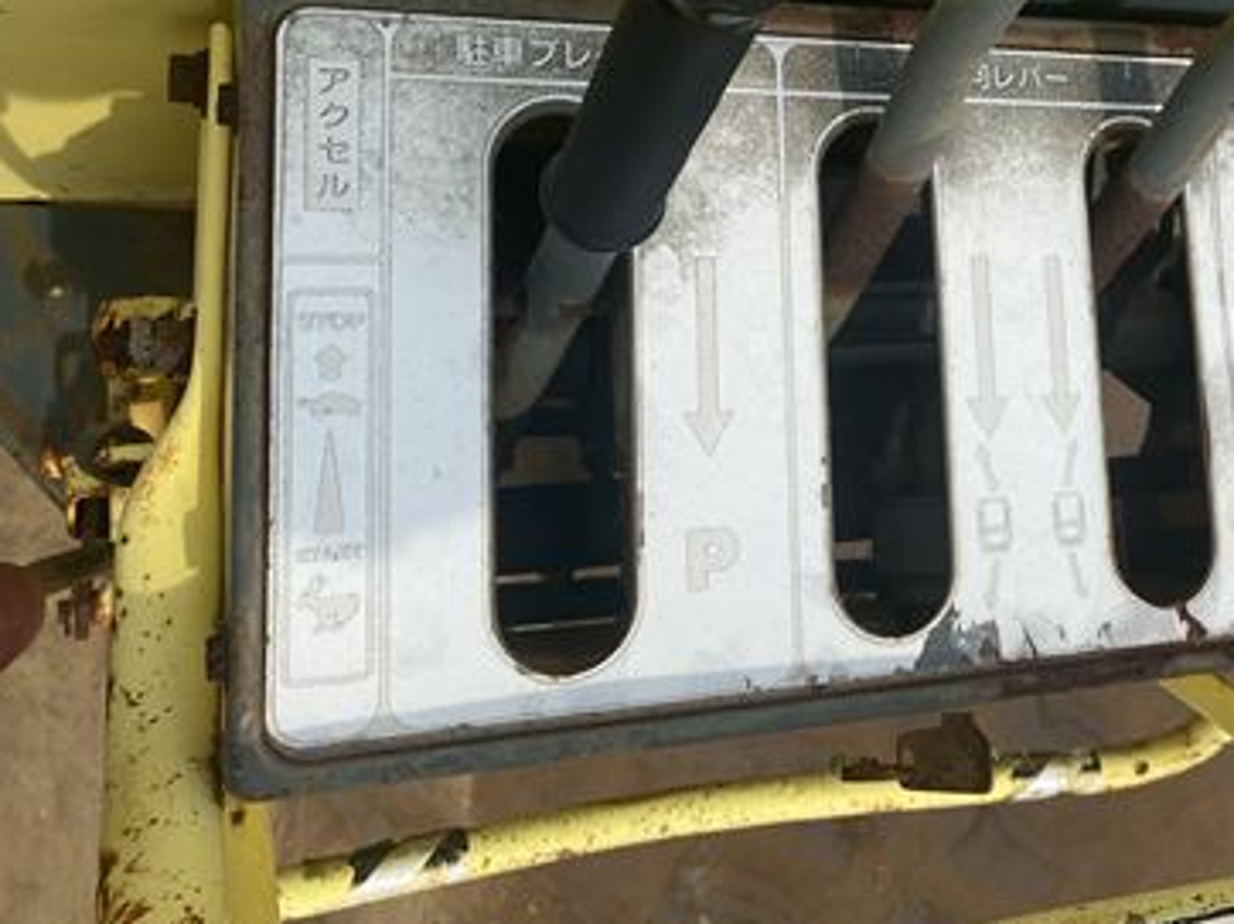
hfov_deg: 39.6
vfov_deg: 30.5
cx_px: 995
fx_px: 1639
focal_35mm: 46
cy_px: 157
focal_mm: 4.25
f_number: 1.8
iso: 32
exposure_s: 1/5025
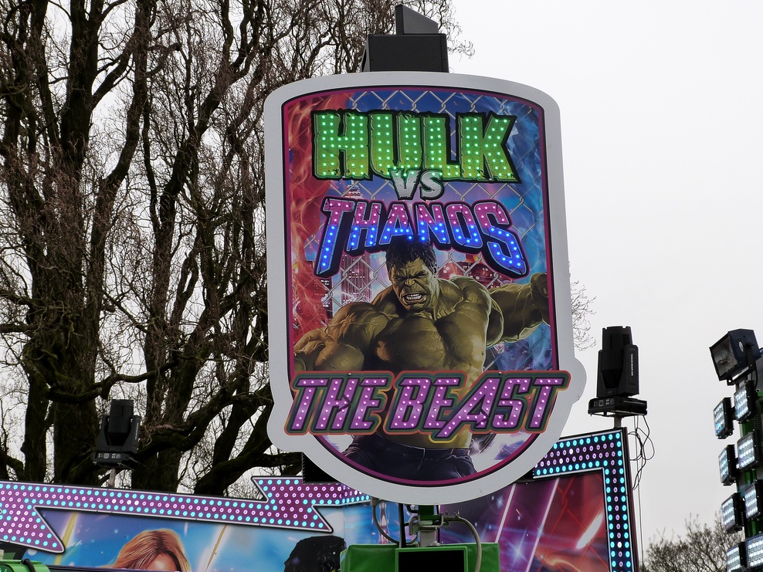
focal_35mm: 81
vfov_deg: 18.2
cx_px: 380
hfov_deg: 24.1
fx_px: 1785
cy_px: 284
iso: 160
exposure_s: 1/250
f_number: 5
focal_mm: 14.5
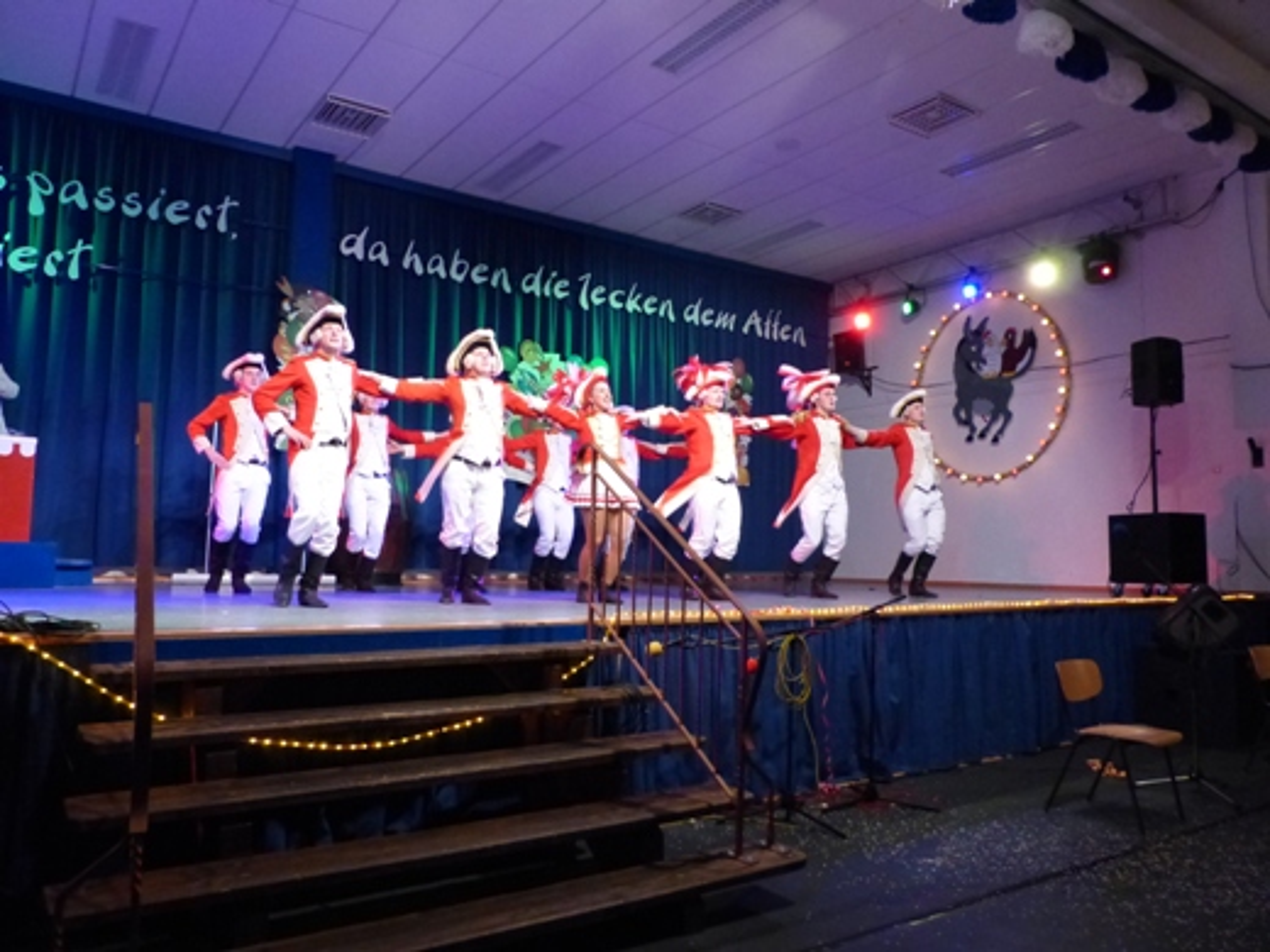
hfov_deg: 69.4
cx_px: 635
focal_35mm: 25
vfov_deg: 54.9
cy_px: 476
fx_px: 917
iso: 800
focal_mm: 4.5
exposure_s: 1/60
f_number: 2.8
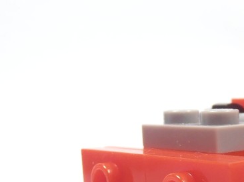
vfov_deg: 15.9
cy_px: 176
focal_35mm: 91
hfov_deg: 20.5
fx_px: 641
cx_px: 272
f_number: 3.9
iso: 100
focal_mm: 6.61
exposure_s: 1/40
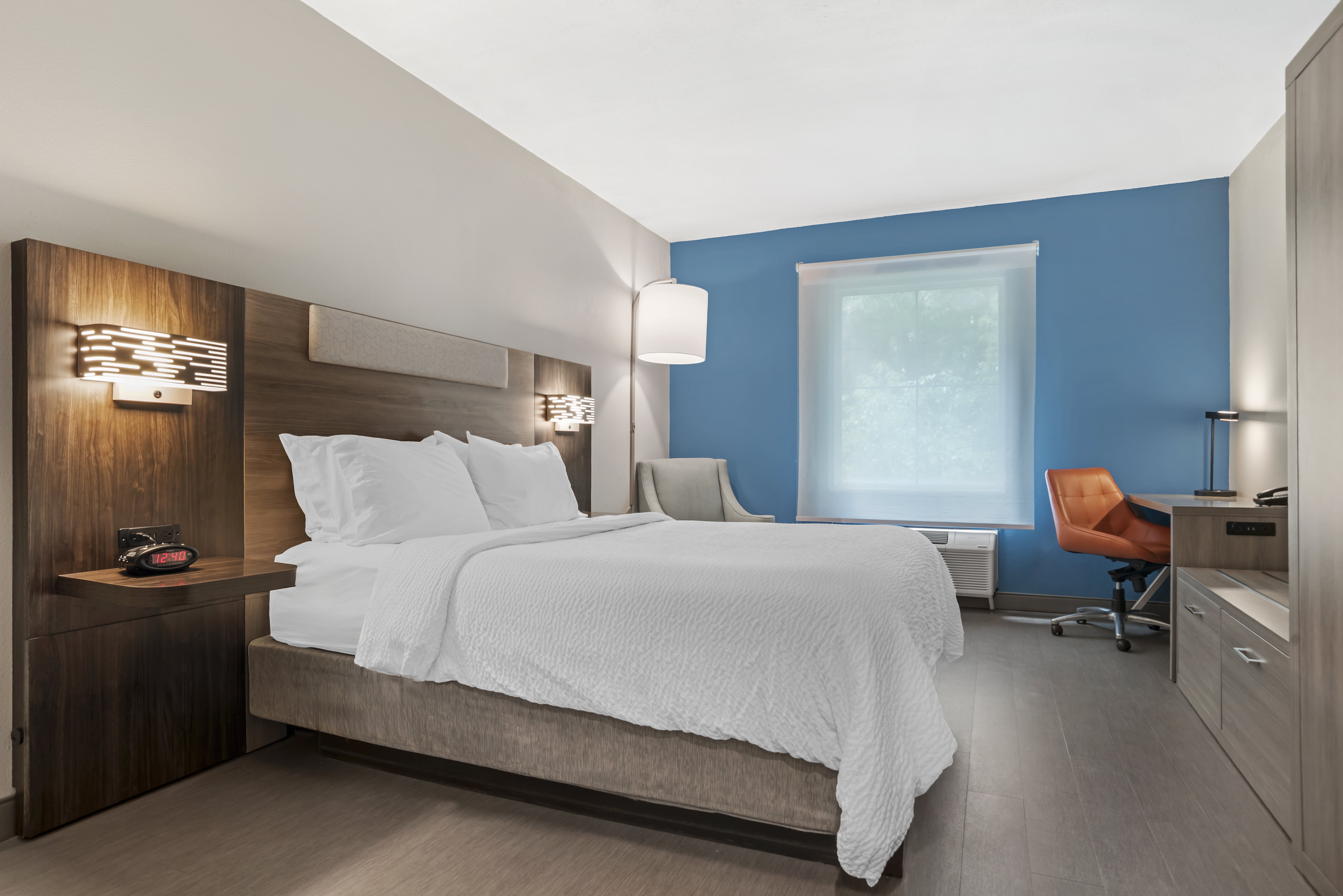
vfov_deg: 67.4
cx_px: 672
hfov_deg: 90.0
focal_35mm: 18
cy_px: 448
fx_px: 672
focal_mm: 18
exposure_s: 1/5
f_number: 10
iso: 400
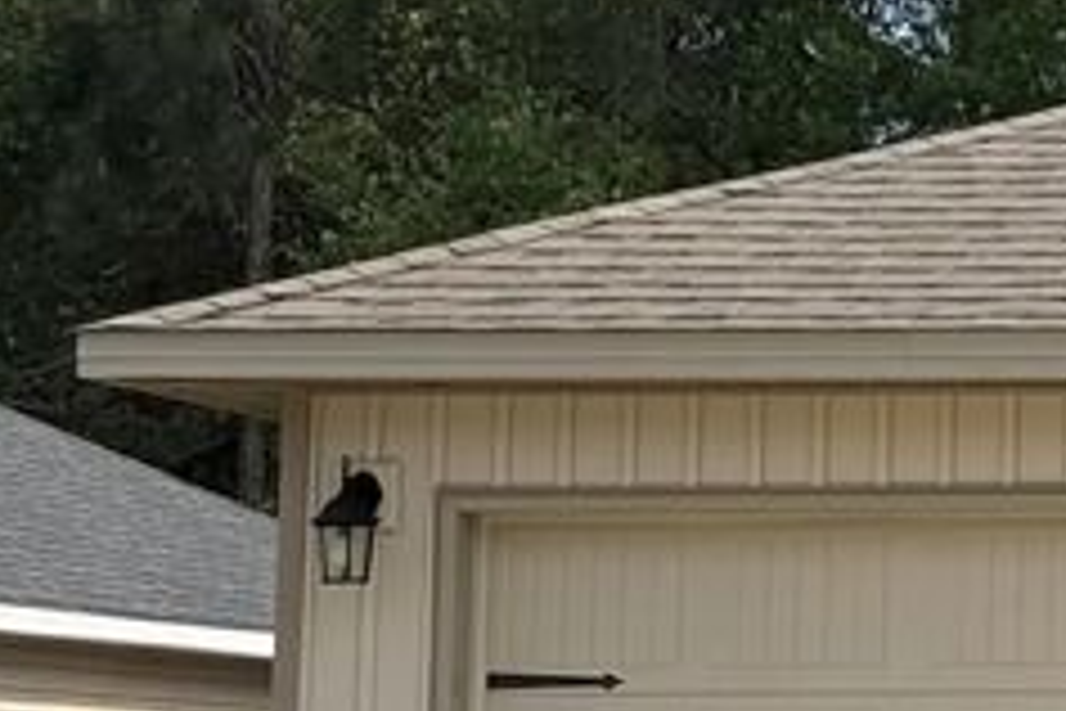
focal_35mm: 216
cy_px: 230
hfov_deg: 8.9
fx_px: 6395
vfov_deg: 6.4
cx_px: 2249
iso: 64
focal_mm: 6.76
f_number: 1.78
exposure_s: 1/4098
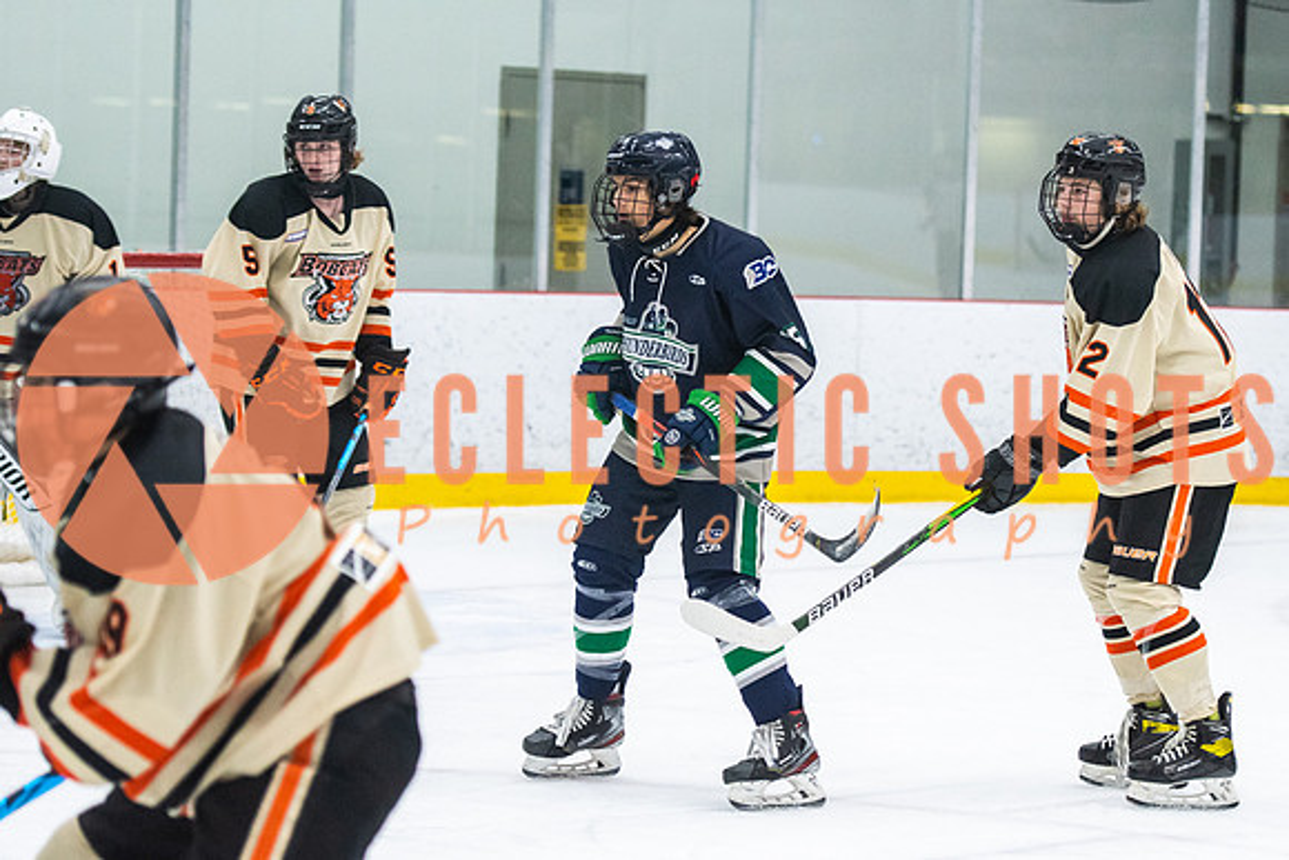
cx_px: 724
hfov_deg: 14.1
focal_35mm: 146
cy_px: 406
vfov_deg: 9.4
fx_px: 5211
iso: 1800
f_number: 2.8
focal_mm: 86
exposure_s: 1/640
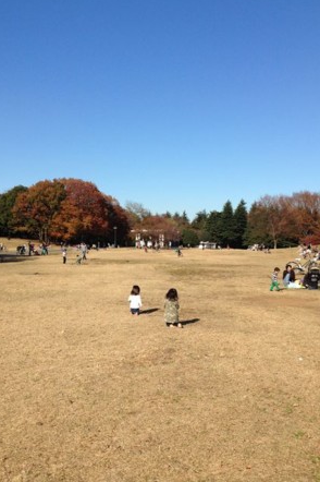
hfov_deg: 37.8
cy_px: 239
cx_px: 157
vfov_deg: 54.5
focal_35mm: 35
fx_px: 467
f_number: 2.4
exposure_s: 1/1642
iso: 50
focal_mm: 4.12
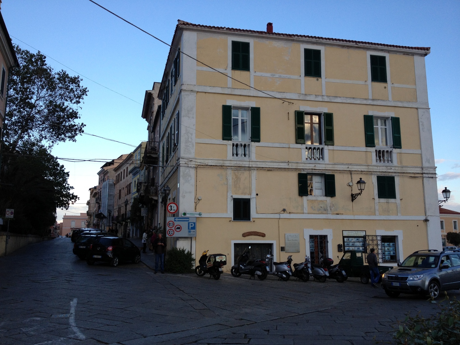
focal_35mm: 35
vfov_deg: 40.7
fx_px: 465
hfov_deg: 52.6
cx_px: 230
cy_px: 172
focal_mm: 4.28
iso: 64
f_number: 2.4
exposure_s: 1/383
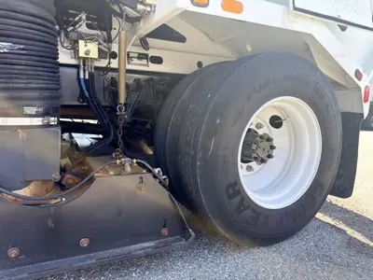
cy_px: 140
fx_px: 259
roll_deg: -3.9
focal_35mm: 24
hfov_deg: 71.6
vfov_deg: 56.8
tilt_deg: -6.9
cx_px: 186
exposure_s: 1/686
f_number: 1.78
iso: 100
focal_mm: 6.76
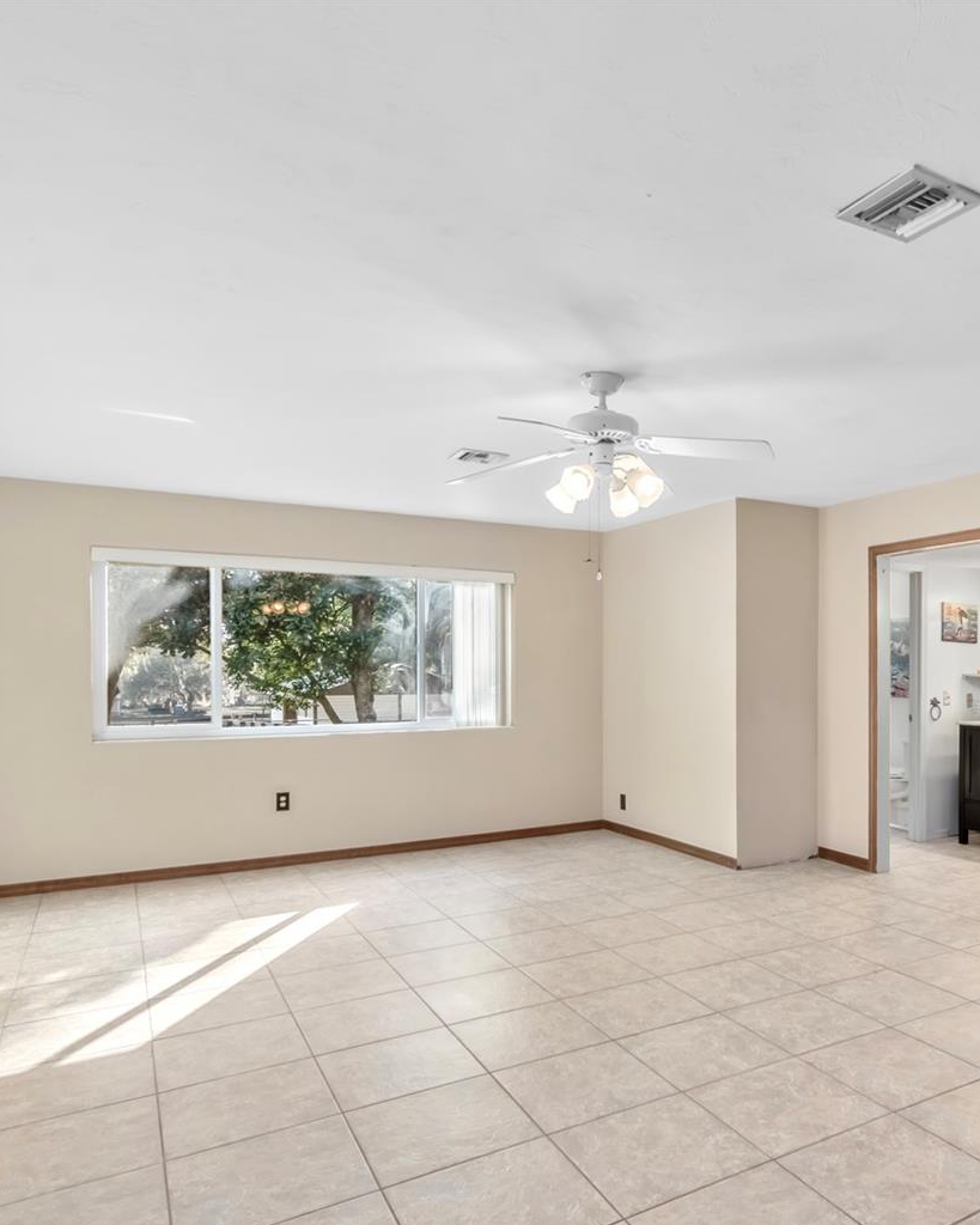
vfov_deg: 75.0
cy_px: 634
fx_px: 798
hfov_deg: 61.0
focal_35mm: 22
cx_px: 684
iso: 250
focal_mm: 10
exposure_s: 1/6
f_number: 9
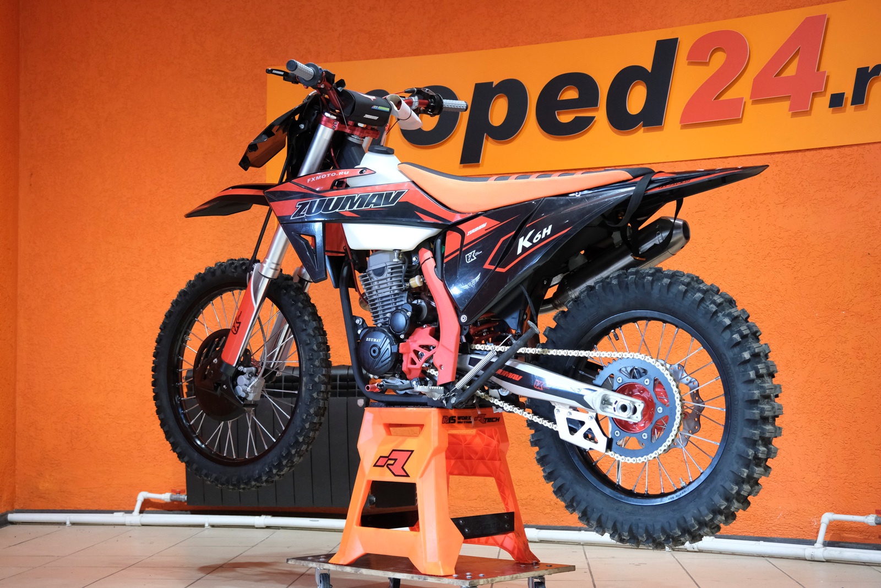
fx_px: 1444
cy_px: 294
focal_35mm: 59
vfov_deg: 23.0
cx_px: 440
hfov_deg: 33.9
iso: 2000
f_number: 4
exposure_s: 1/100
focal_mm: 39.3
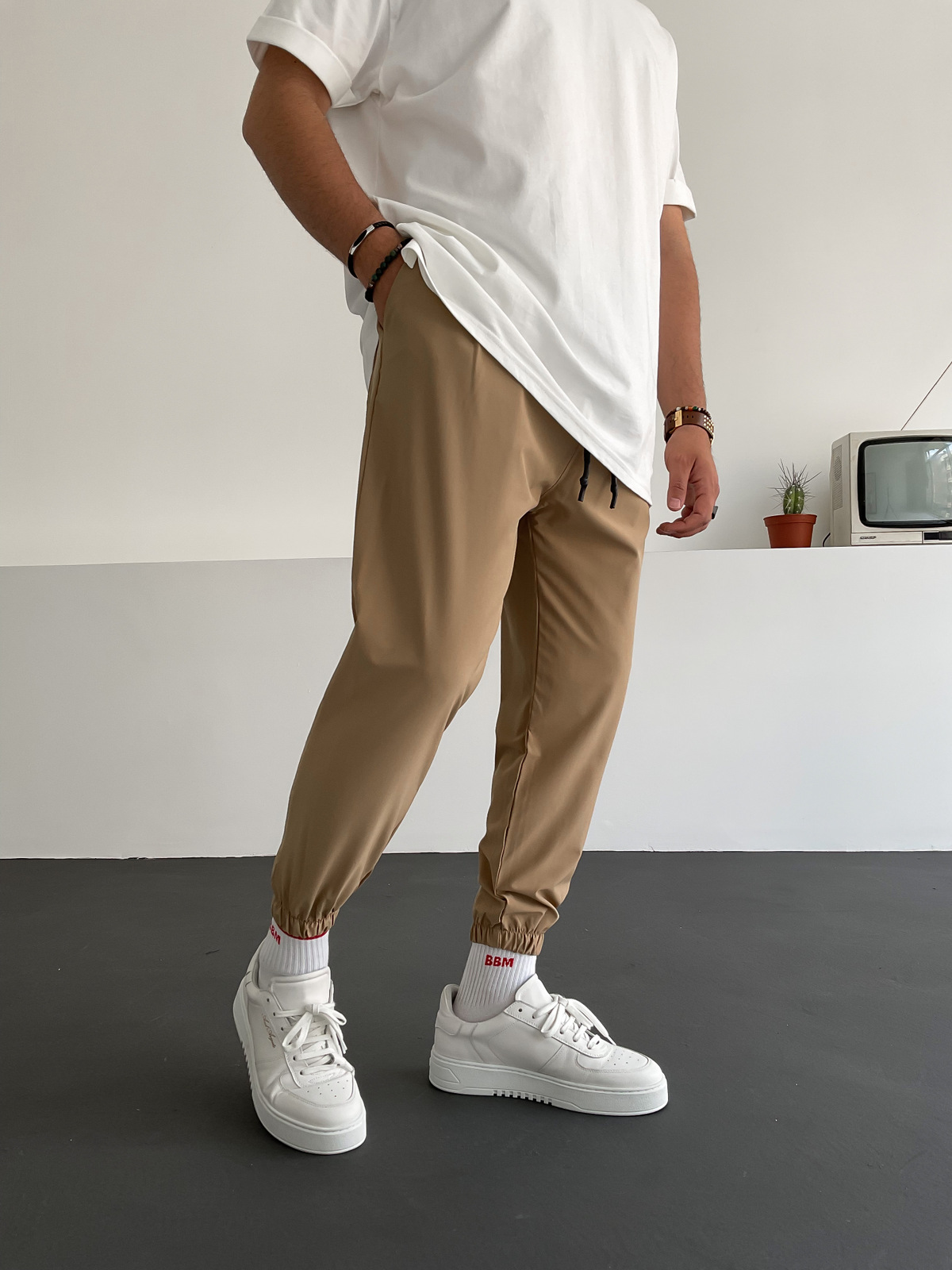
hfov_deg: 48.2
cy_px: 635
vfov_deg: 61.7
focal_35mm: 29
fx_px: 1063
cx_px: 476
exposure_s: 1/120
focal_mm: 3
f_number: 1.8
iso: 25
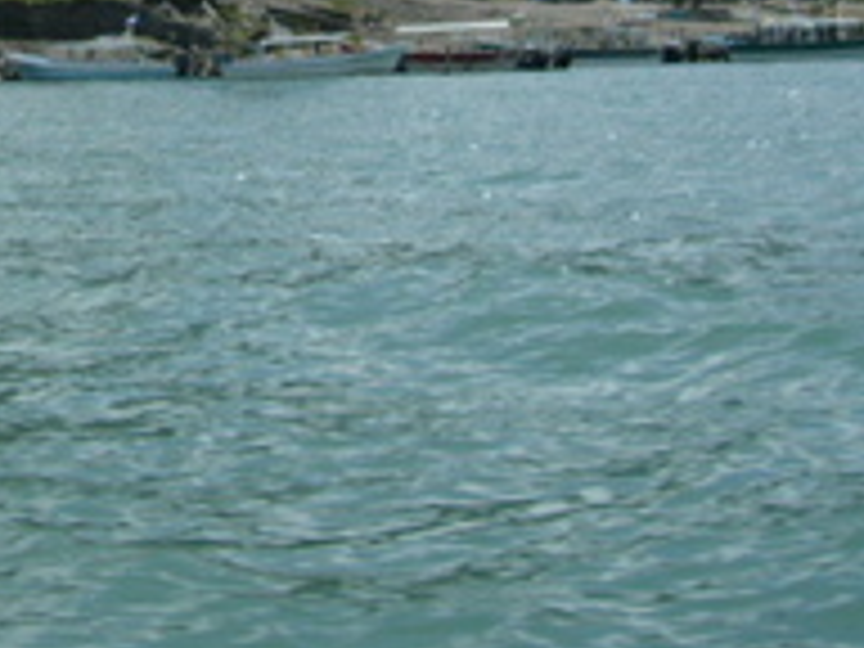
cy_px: -164
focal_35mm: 91
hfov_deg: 20.8
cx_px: -4
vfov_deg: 15.5
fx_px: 2271
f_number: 8
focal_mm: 5.8
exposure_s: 1/250
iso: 50
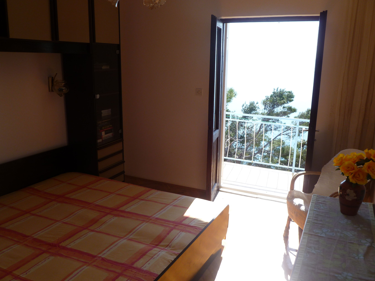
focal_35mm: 29
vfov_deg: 48.2
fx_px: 314
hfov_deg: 61.6
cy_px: 144
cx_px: 194
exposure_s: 1/320
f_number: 3.3
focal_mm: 5
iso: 80
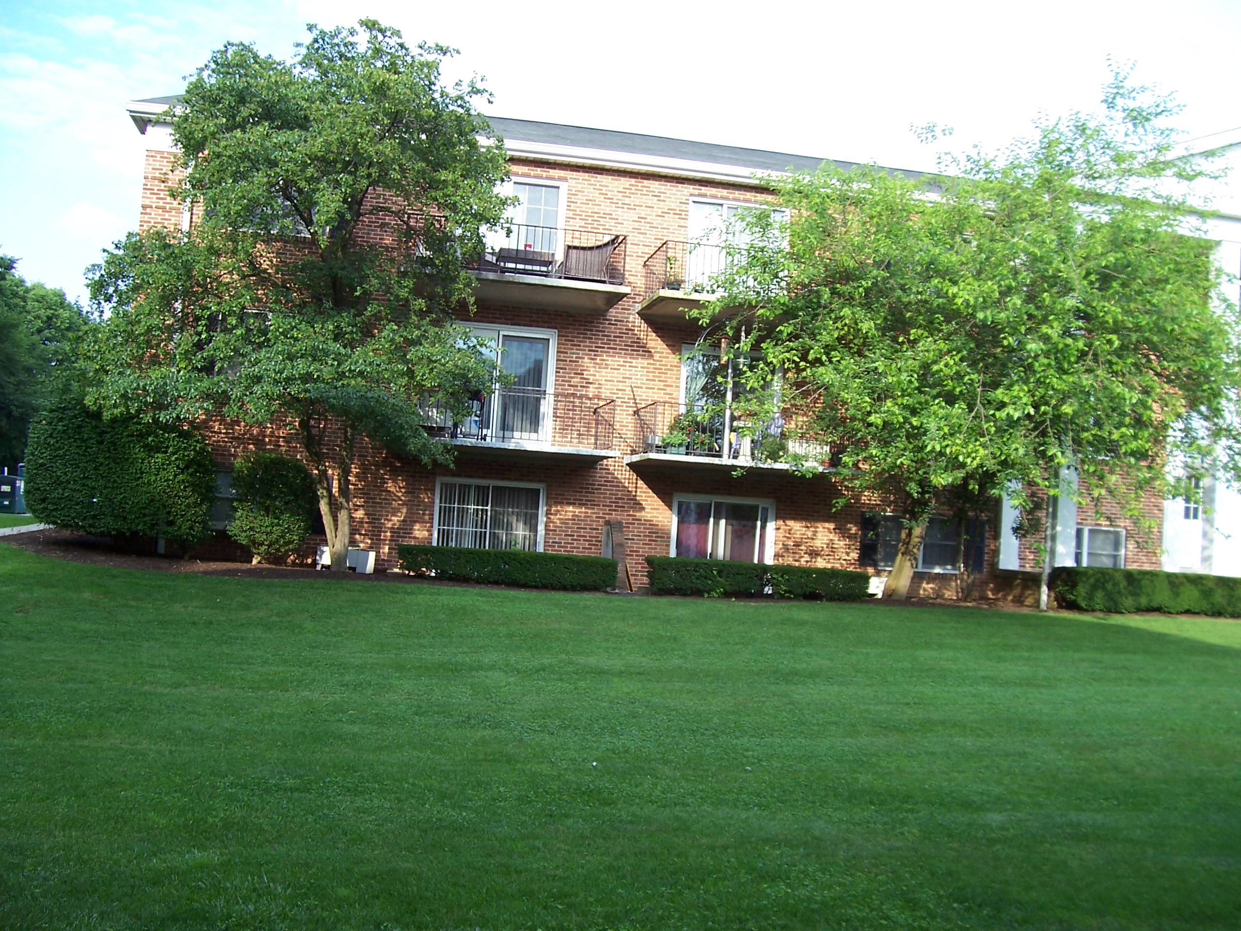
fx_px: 1219
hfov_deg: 54.0
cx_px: 620
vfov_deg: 41.8
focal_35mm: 34
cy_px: 466
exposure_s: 1/250
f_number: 2.7
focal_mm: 5.6
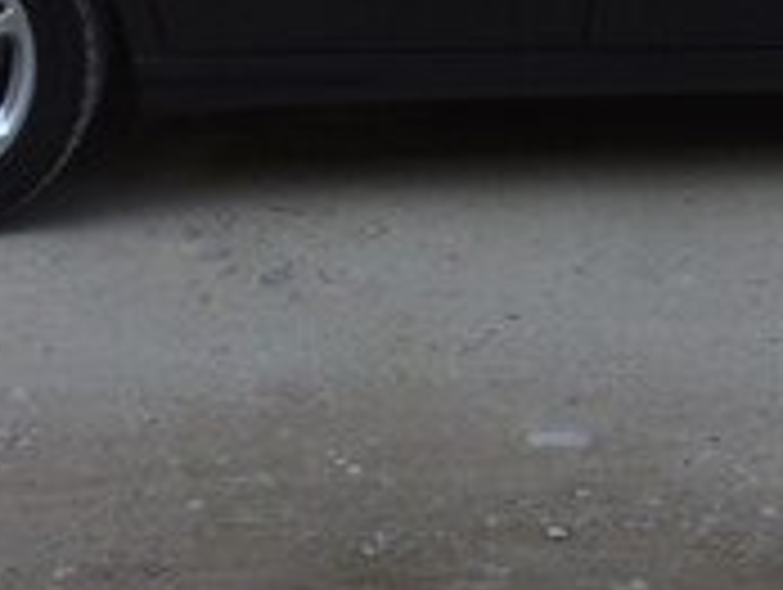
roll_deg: +1.9
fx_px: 2492
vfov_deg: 13.2
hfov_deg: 17.7
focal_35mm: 110
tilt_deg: -14.9
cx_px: 657
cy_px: -83
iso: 32
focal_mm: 4.15
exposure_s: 1/461
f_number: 2.2
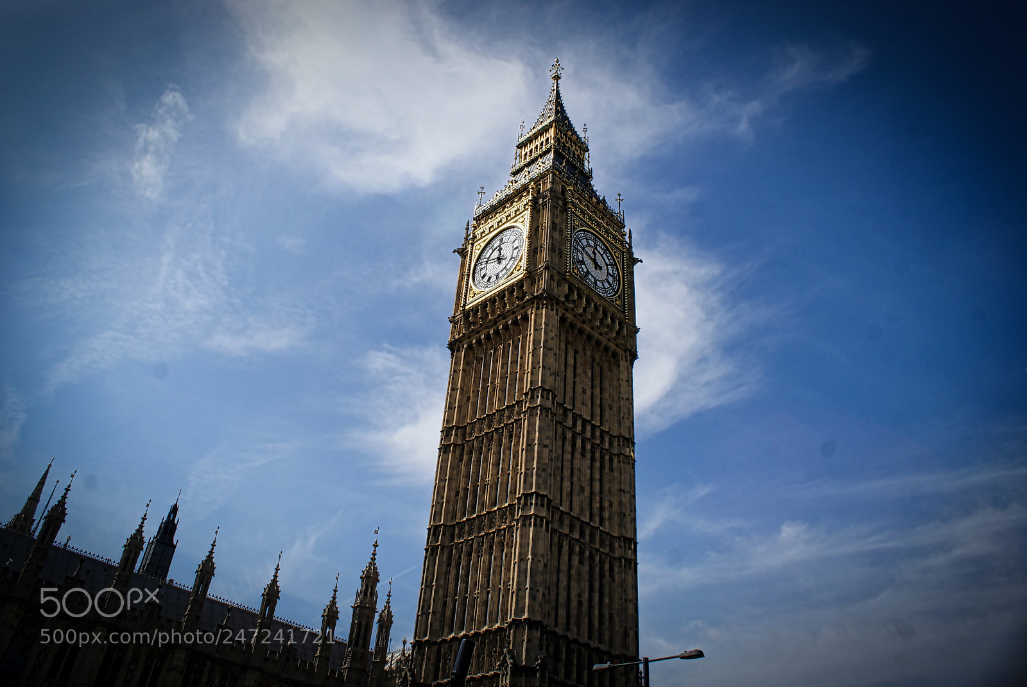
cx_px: 514
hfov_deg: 67.3
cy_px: 344
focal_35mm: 27
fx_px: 771
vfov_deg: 48.0
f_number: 10
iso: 100
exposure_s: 1/320
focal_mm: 18
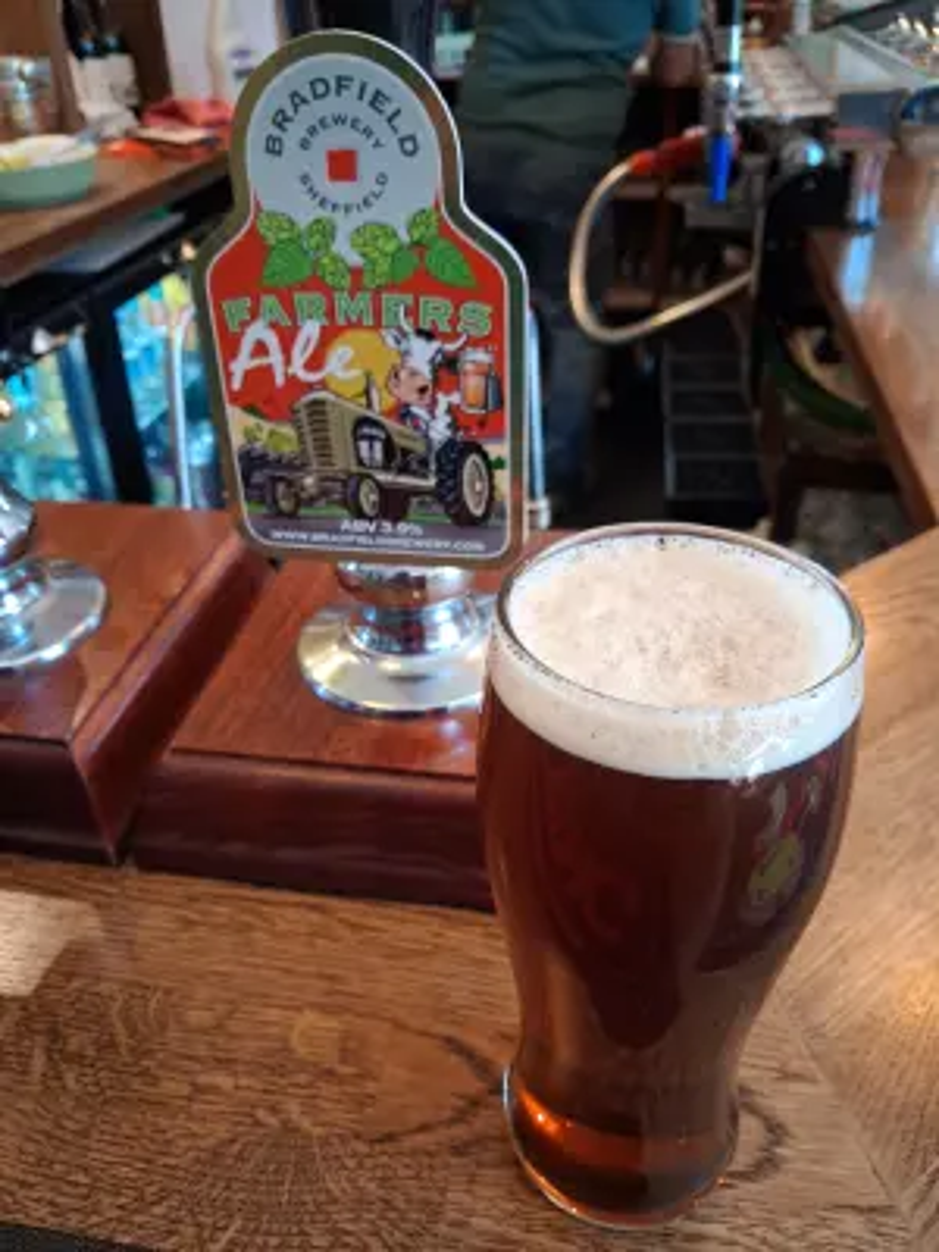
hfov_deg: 51.4
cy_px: 626
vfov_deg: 65.3
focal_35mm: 27
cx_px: 470
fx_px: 977
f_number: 1.8
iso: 320
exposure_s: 1/50
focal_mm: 4
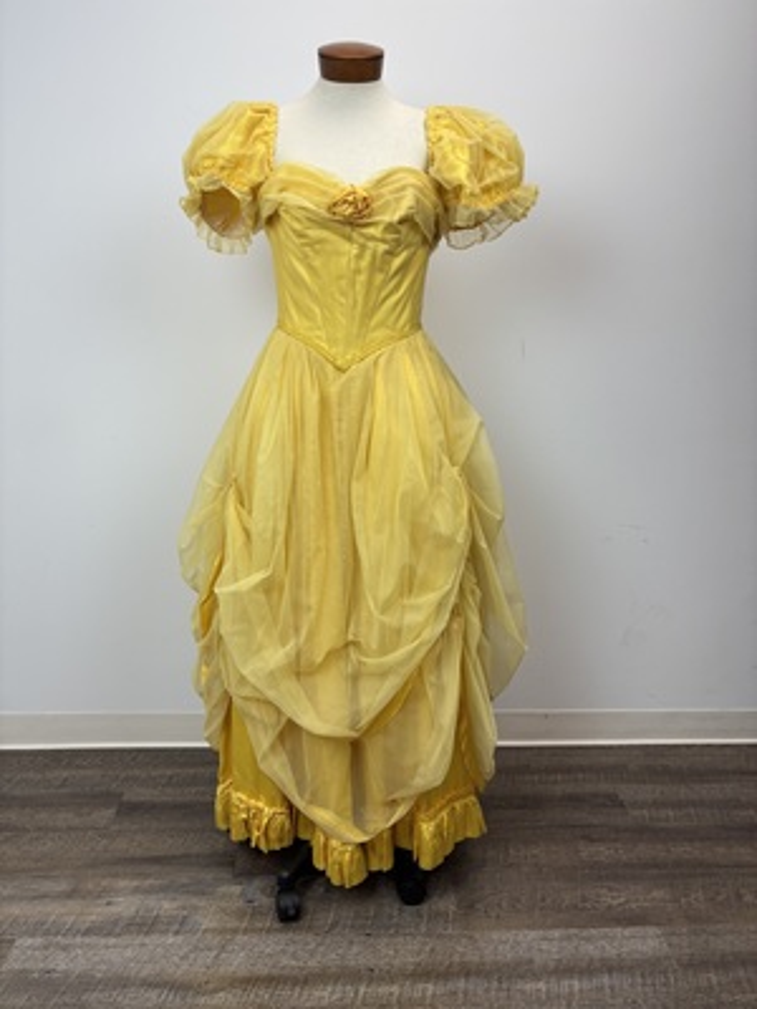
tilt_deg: -15.6
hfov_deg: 53.1
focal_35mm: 26
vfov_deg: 67.3
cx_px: 378
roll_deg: -1.6
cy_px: 504
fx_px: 758
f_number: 1.6
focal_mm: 5.96
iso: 40
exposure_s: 1/149
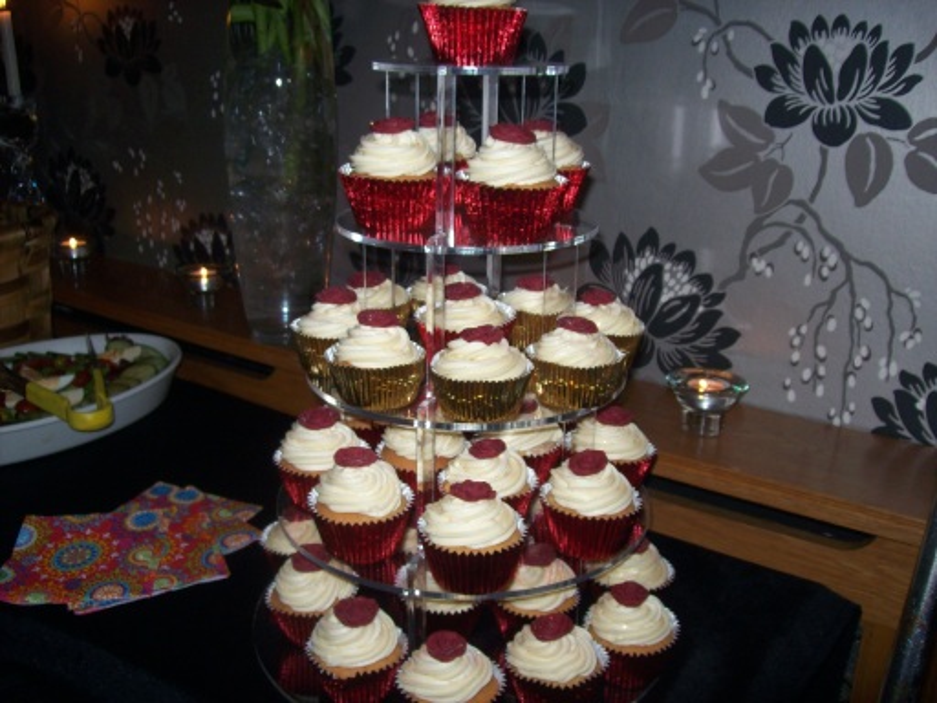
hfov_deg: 51.4
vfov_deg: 39.7
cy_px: 352
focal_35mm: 36
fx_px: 974
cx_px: 468
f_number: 2.7
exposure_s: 1/64
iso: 80
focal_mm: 6
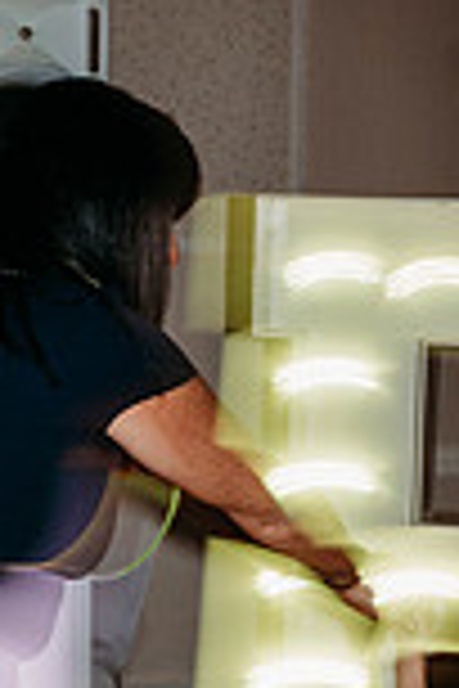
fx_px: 1683
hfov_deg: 15.5
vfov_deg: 22.3
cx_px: 243
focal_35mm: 88
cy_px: 670
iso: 640
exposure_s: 1/15
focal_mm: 20
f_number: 7.1
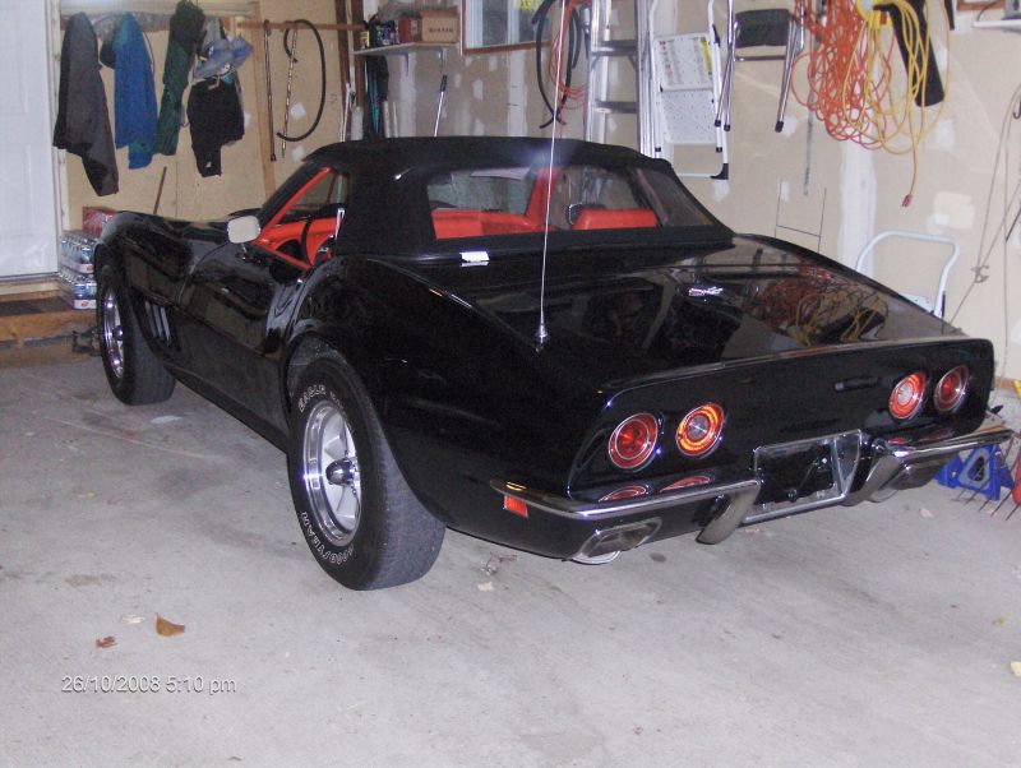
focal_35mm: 38
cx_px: 510
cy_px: 384
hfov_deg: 48.9
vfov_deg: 37.8
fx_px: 1122
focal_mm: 8.4
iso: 200
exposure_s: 1/60
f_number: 2.8
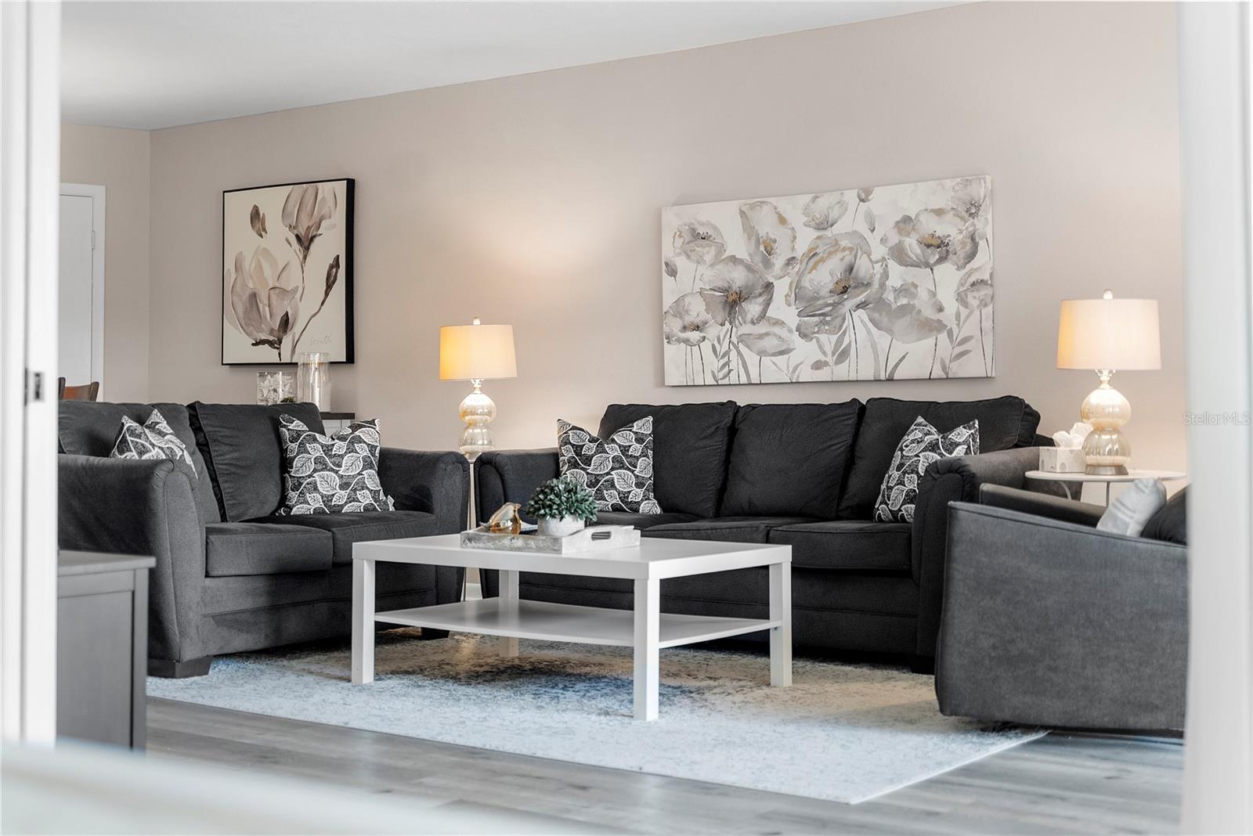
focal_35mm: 49
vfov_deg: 27.5
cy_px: 418
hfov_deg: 40.3
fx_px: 1706
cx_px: 626
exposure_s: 1/60
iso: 1600
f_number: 2.8
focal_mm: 49
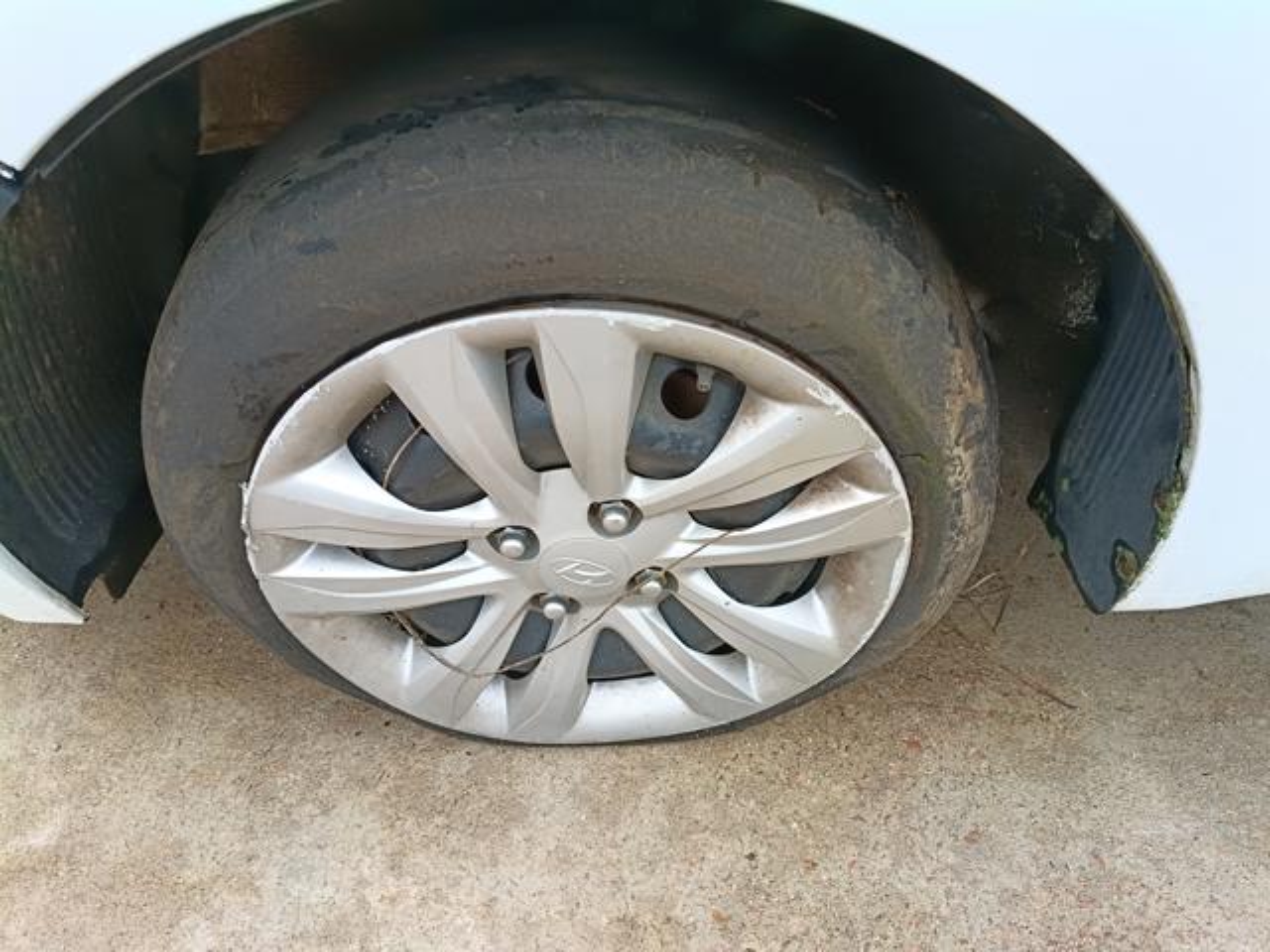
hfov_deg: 67.3
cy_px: 476
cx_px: 635
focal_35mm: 26
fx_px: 954
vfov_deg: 53.1
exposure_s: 1/120
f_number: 1.8
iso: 178
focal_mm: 4.81
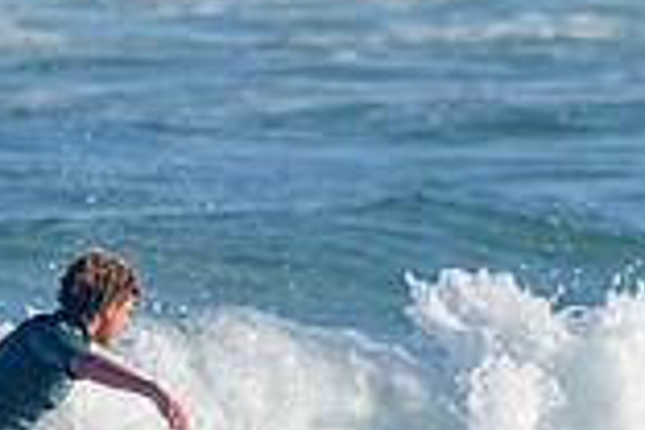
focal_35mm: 2280
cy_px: 383
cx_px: 158
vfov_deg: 0.6
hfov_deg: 0.9
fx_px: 40847
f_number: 5.6
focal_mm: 500
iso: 200
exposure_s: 1/2000
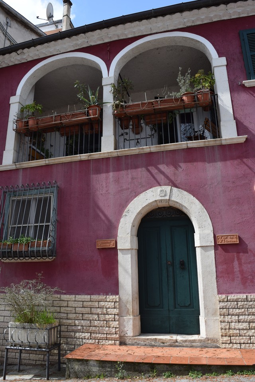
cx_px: 128
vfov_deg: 67.4
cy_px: 191
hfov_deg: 47.9
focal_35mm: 27
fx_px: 287
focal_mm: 18
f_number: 9
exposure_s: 1/320
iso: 200
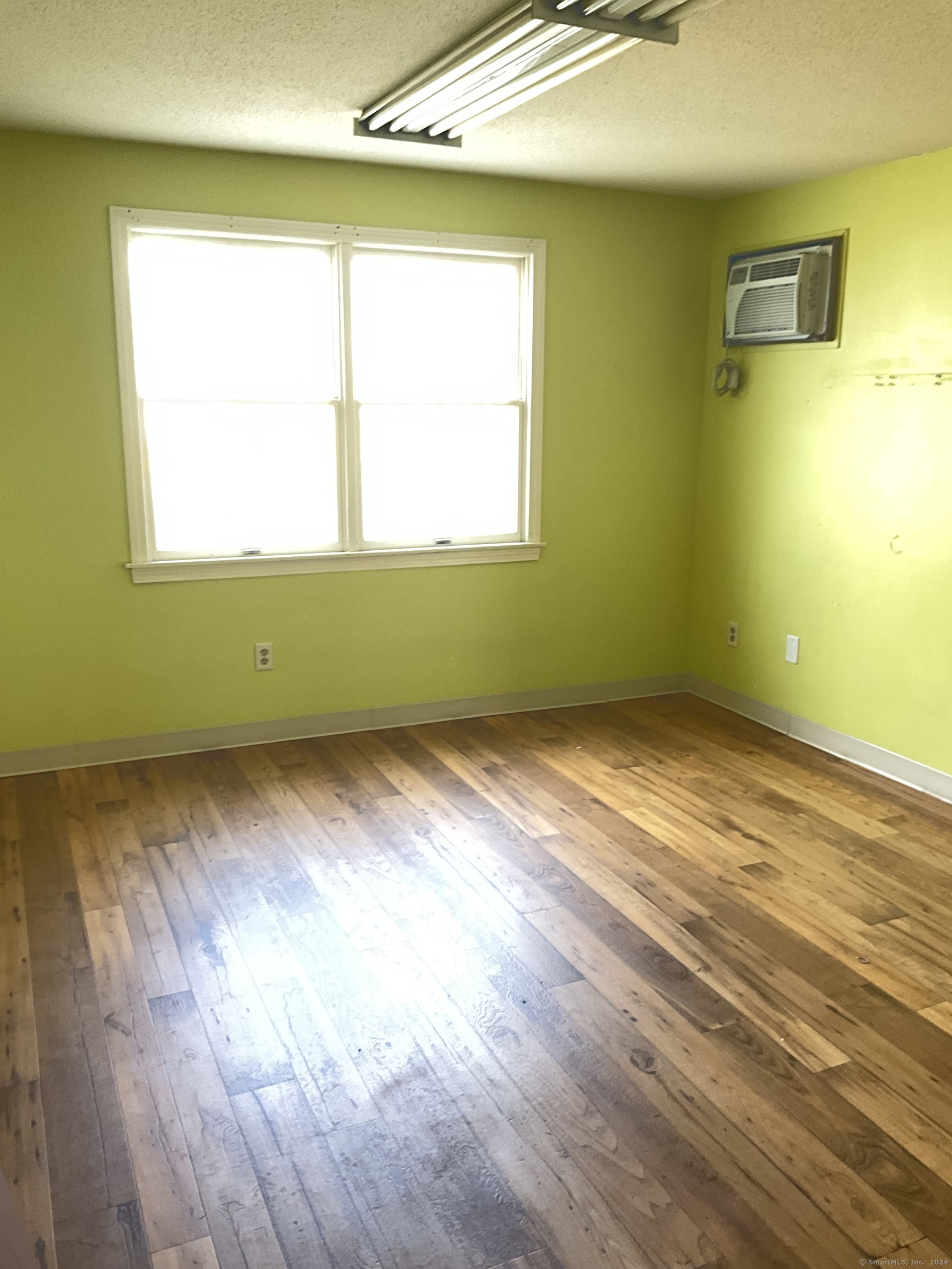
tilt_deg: -12.9
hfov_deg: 48.2
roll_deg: -0.8
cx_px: 476
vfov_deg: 61.7
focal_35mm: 29
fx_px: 1063
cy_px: 634
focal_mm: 3
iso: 400
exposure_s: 1/30
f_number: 1.8
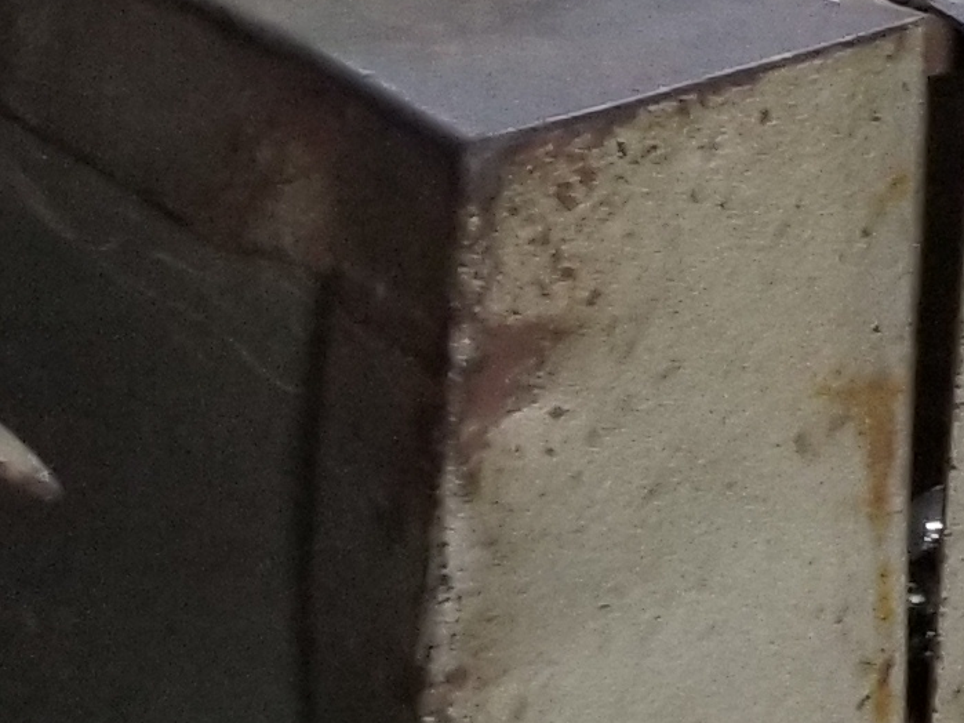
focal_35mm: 150
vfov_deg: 8.9
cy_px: -1017
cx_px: 2516
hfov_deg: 10.7
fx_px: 4177
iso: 160
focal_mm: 4.3
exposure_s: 1/50
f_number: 1.7
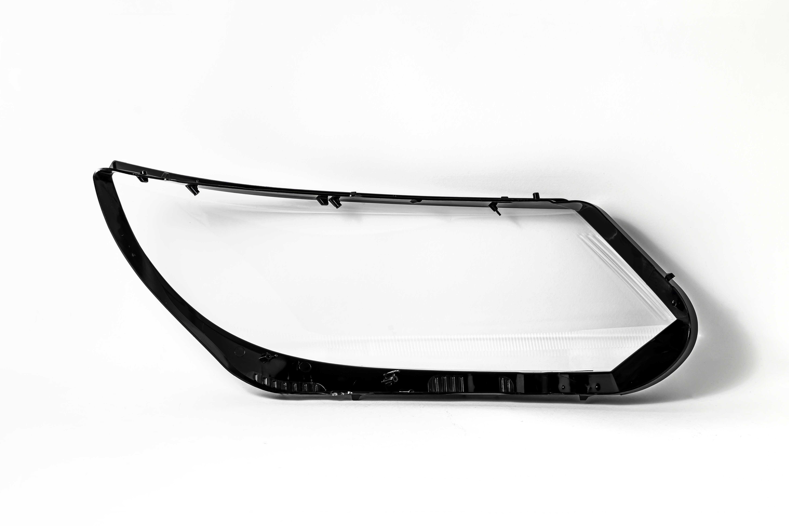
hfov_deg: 28.5
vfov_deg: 19.2
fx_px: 1556
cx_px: 394
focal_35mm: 71
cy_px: 263
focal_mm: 71
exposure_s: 1/200
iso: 100
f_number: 8
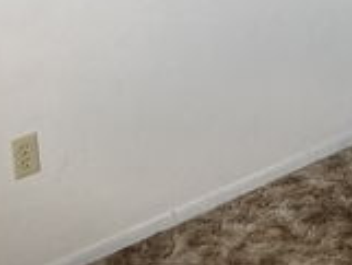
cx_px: 563
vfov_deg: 12.4
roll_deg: +0.3
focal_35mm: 116
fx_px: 1180
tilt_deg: -13.3
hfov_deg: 15.4
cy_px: -74
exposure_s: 1/60
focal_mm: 3.99
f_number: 1.8
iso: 64
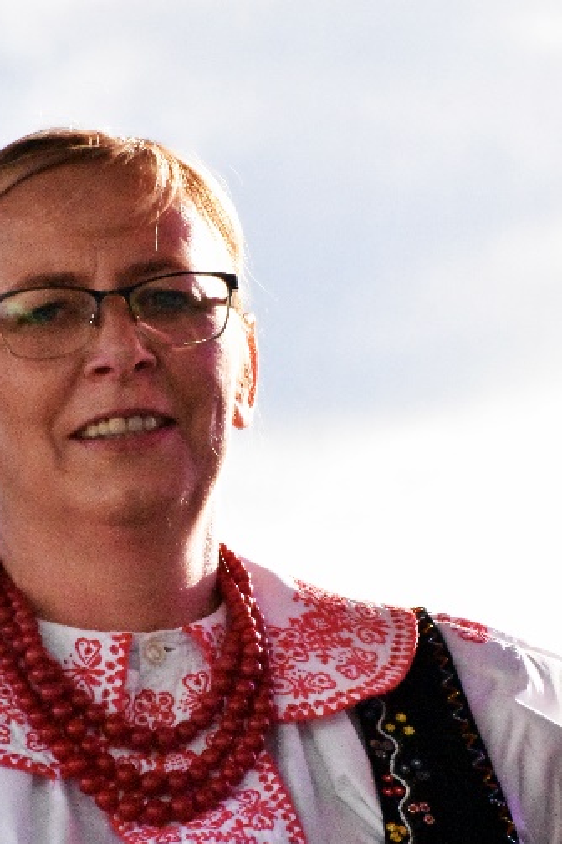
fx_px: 9749
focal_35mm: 416
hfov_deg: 3.3
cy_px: 508
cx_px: 327
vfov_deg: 5.0
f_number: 16
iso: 25600
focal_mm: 175
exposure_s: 1/4000
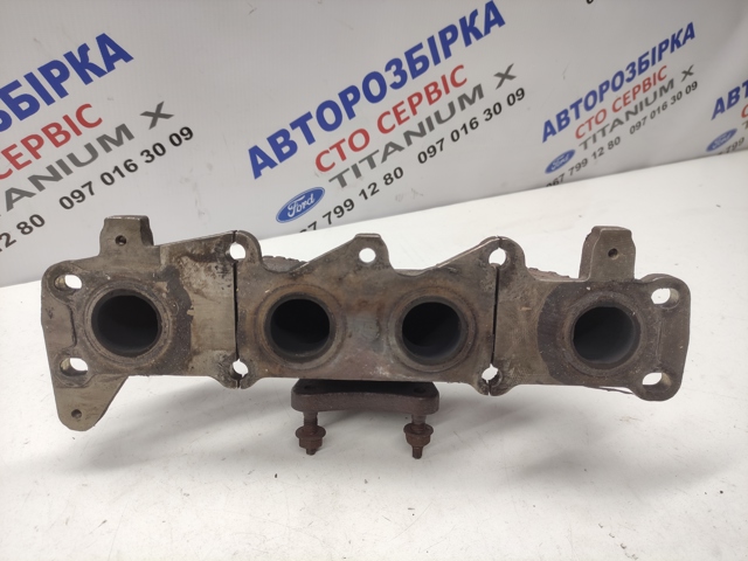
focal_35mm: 25
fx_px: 540
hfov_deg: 69.4
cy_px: 280
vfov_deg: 54.9
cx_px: 374
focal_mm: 5.43
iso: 173
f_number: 1.89
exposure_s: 1/100
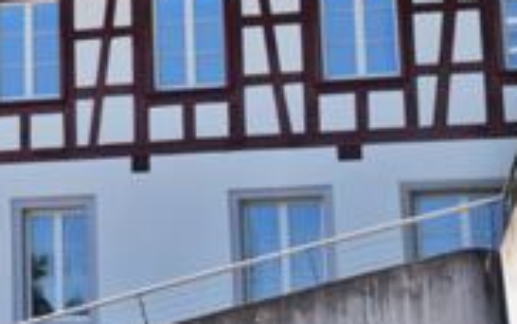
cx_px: -31
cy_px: -43
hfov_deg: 13.4
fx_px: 2157
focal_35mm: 153
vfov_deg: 8.5
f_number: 11
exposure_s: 1/200
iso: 100
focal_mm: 38
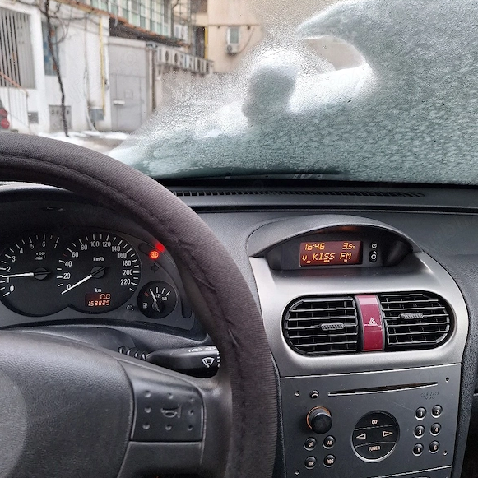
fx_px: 437
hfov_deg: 57.3
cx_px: 244
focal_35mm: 28
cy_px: 238
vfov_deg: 57.3
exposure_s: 1/100
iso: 80
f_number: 1.8
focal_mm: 5.54
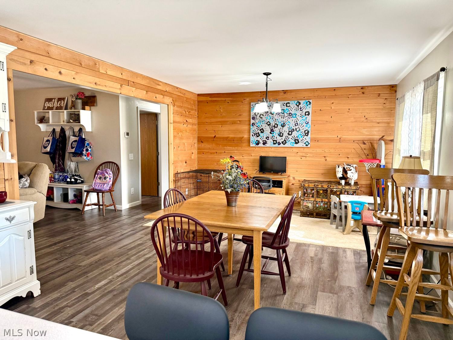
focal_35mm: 24
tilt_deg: -6.0
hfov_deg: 71.6
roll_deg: -0.9
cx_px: 226
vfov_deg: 56.8
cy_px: 170
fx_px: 314
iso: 250
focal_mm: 6.76
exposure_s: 1/120
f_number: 1.78
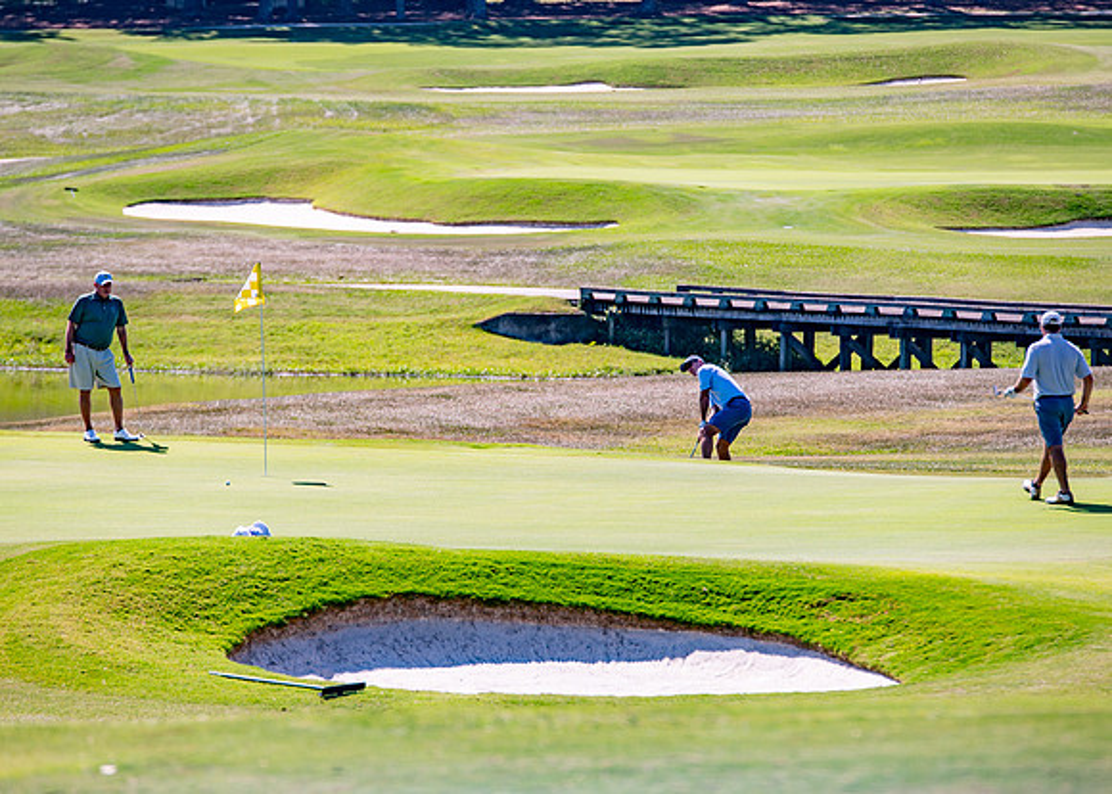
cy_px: 412
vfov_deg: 6.1
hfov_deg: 8.5
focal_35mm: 237
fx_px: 7474
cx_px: 535
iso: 100
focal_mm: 200
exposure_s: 1/1000
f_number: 4
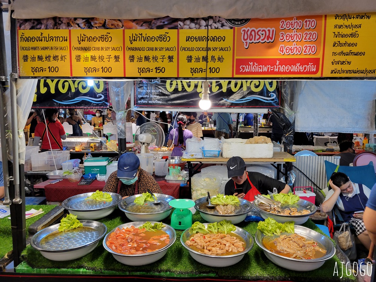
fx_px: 282
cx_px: 188
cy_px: 141
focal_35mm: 26
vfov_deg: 53.1
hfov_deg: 67.3
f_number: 1.8
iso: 160
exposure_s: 1/100
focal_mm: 5.4
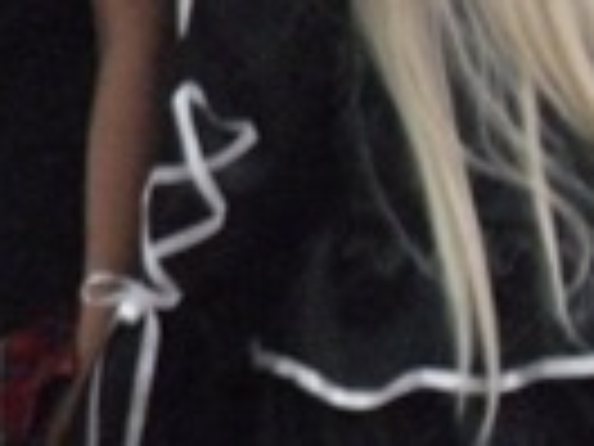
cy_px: 162
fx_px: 3741
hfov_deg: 9.0
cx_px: -130
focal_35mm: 218
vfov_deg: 6.8
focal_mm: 6.3
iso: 800
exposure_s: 1/8
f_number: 3.5
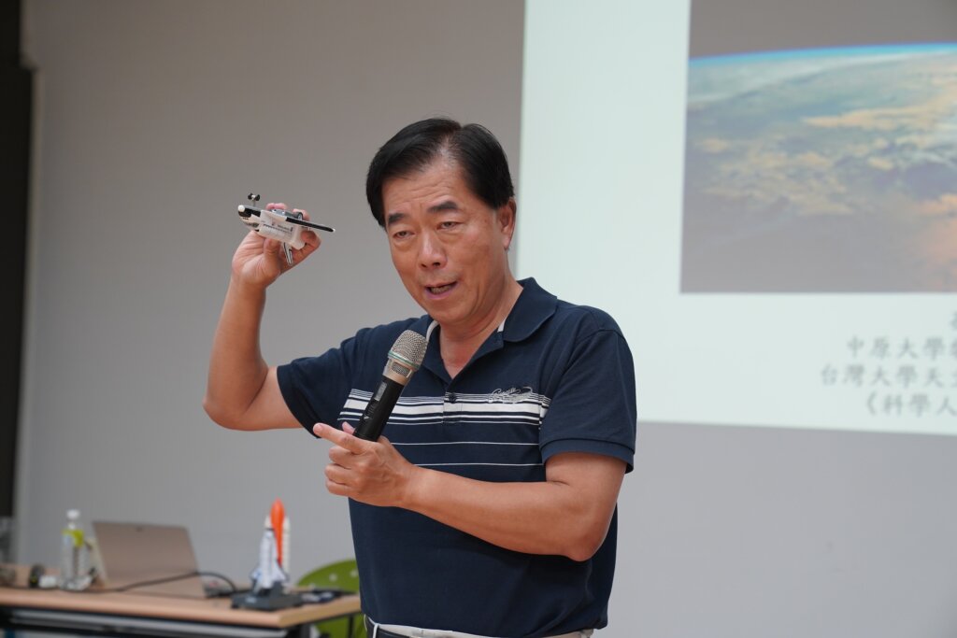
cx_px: 478
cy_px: 319
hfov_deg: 30.1
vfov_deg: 20.3
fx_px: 1781
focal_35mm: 67
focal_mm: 67
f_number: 4
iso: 1600
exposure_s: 1/160
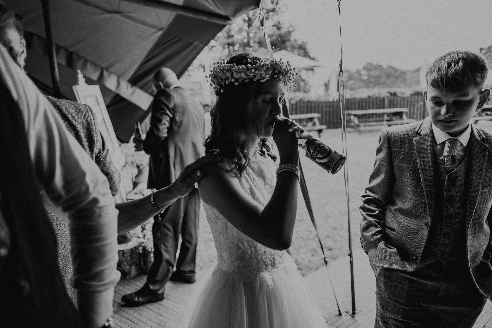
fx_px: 328
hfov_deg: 73.7
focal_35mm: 24
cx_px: 246
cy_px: 164
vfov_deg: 53.1
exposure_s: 1/640
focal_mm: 16
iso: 200
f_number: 1.4
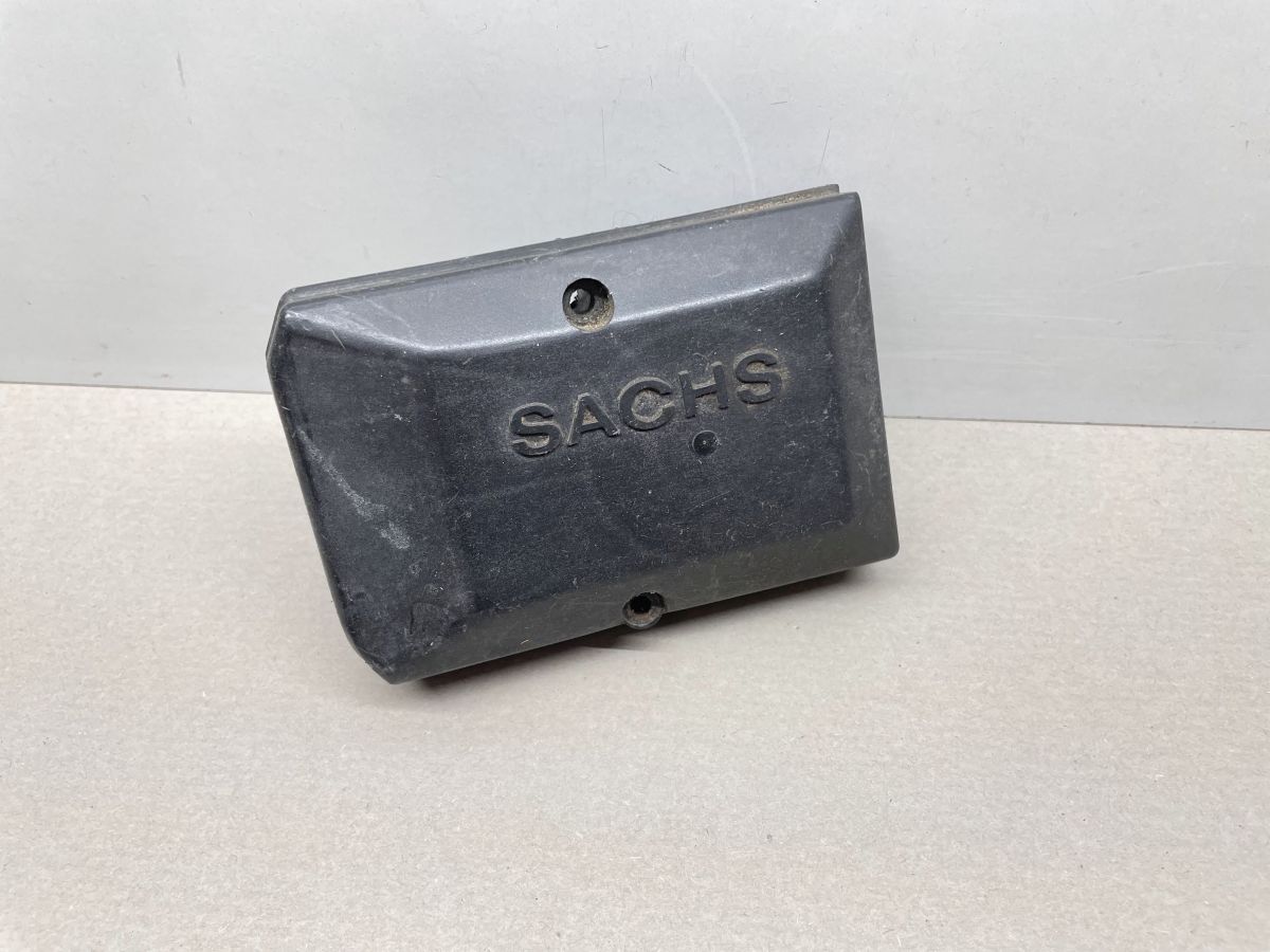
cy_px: 476
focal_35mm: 26
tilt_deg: -50.7
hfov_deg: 67.3
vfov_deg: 53.1
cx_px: 635
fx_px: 954
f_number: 1.6
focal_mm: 4.2
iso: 80
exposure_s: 1/100
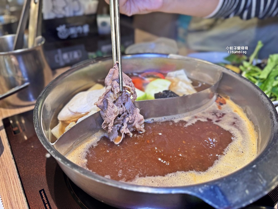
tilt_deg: -33.8
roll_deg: -0.7
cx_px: 139
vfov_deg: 56.8
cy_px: 104
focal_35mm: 24
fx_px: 193
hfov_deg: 71.6
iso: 125
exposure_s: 1/60
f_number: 1.78
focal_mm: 6.76
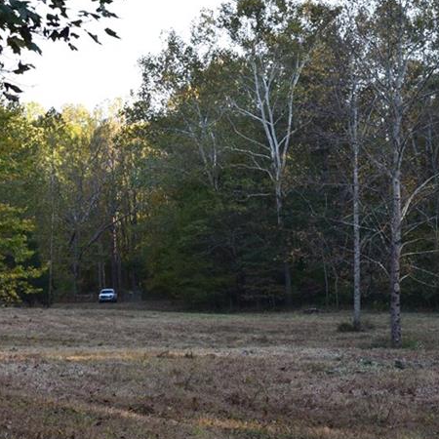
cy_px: 220
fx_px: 1664
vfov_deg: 15.0
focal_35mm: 116
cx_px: 246
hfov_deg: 15.0
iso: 400
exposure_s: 1/100
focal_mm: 40
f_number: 9
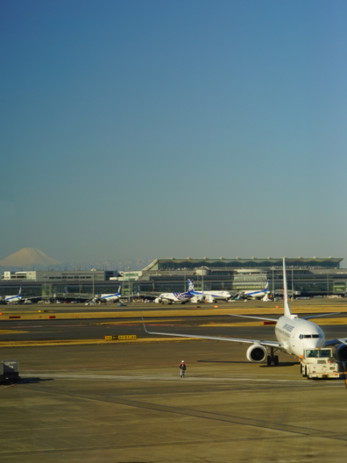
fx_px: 1363
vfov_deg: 19.3
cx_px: 212
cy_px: 233
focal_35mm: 102
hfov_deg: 14.5
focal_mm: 70
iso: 100
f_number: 9.5
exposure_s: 1/125
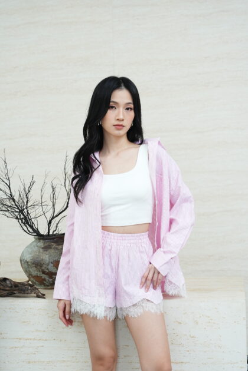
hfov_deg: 19.5
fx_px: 723
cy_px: 186
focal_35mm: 70
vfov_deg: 28.8
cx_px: 124
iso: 640
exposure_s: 1/160
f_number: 4
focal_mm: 70
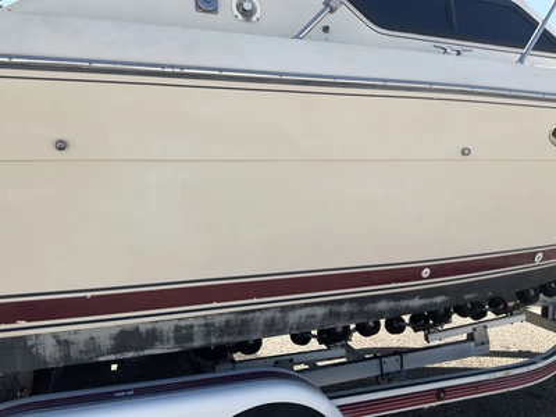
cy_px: 208
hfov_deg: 61.7
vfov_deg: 48.2
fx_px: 466
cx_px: 278
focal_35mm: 29
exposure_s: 1/1342
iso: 25
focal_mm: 3
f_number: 1.8
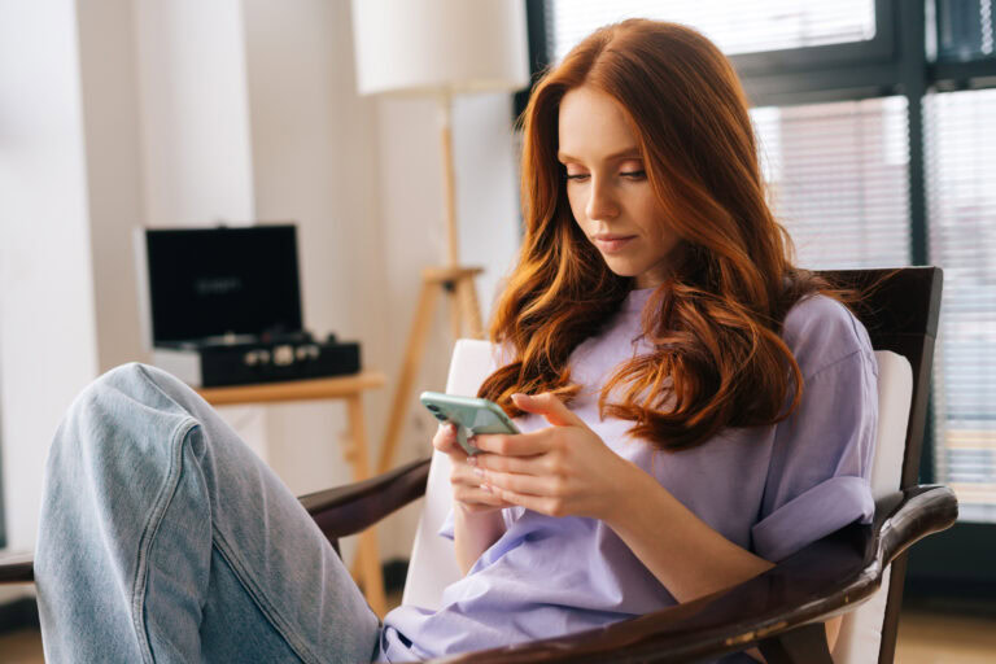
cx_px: 498
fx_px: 1383
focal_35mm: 50
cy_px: 332
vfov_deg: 27.0
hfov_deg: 39.6
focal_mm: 50
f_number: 2.8
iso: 160
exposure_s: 1/250
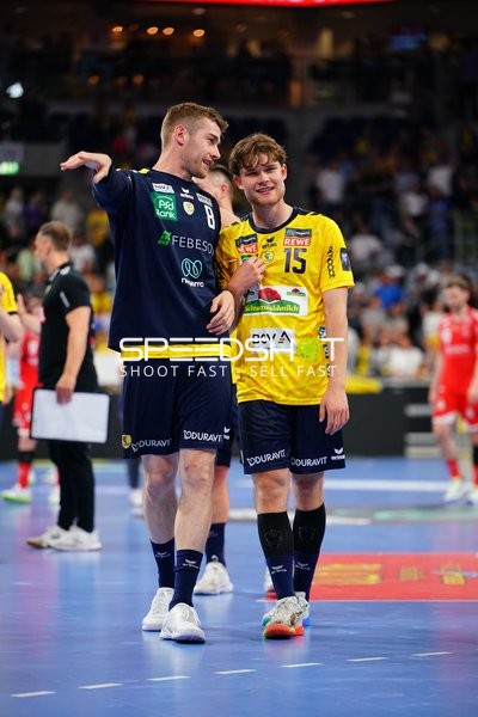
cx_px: 239
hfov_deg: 9.5
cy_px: 358
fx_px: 2868
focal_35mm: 144
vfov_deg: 14.3
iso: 2500
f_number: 2.8
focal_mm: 144
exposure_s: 1/1600
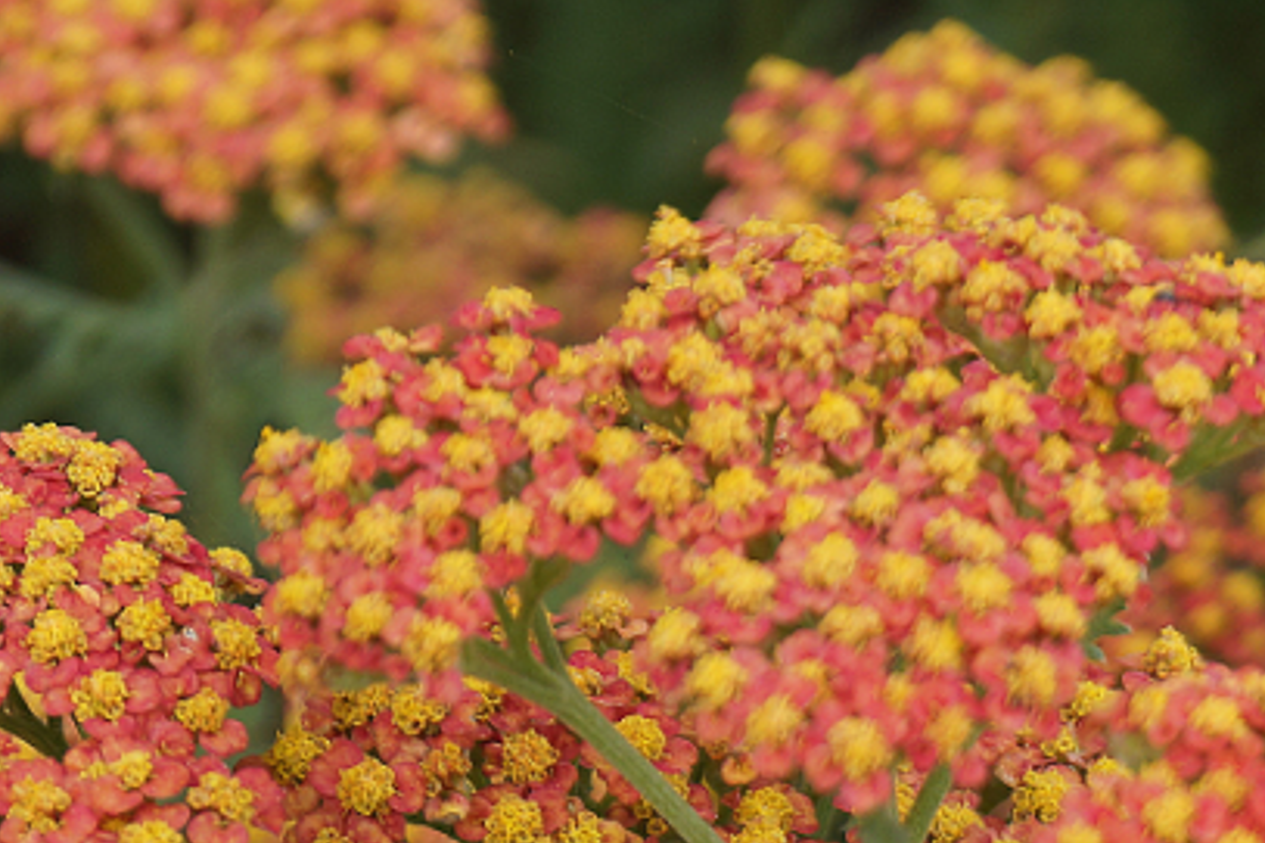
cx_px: 1327
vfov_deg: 5.6
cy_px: 1039
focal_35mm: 243
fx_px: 8552
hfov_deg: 8.4
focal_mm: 55
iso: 100
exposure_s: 1/200
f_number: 6.3
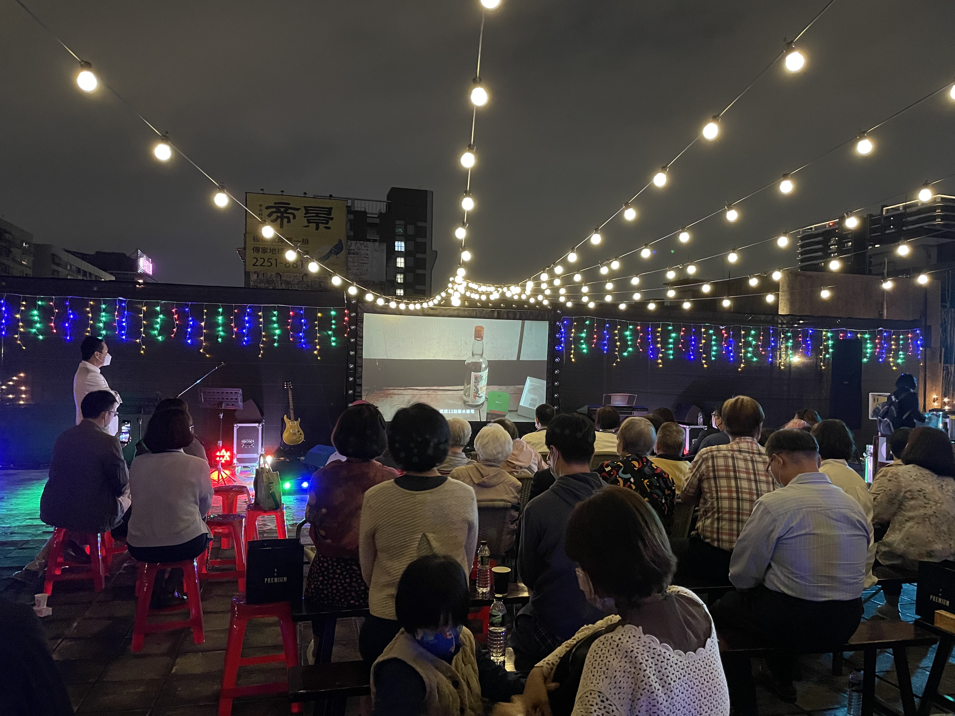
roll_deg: -0.9
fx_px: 717
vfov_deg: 53.1
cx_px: 478
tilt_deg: +0.7
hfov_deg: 67.3
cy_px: 358
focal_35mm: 26
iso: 800
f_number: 1.6
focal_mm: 4.2
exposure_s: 1/30
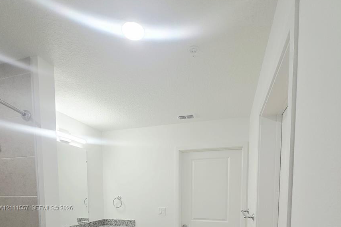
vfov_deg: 55.2
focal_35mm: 19
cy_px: 208
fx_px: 180
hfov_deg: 86.9
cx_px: 178
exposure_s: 1/120
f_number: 2.2
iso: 80
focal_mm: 2.2
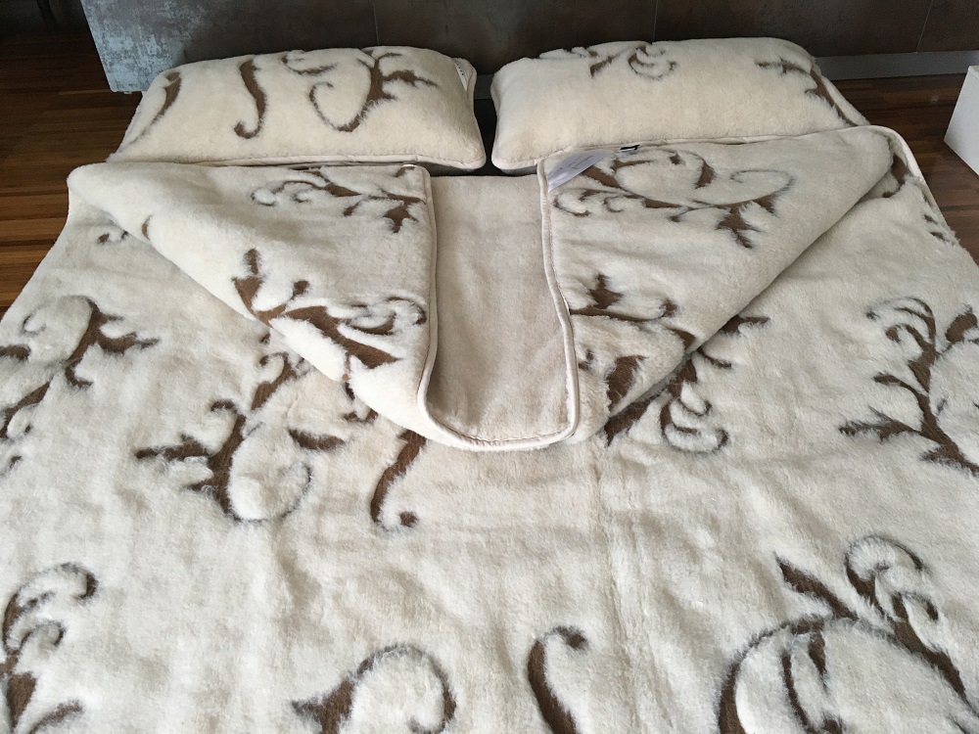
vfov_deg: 48.2
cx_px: 490
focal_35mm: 29
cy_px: 367
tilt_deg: -42.4
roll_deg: +2.9
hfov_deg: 61.7
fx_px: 820
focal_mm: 4.15
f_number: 2.2
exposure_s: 1/33
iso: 160
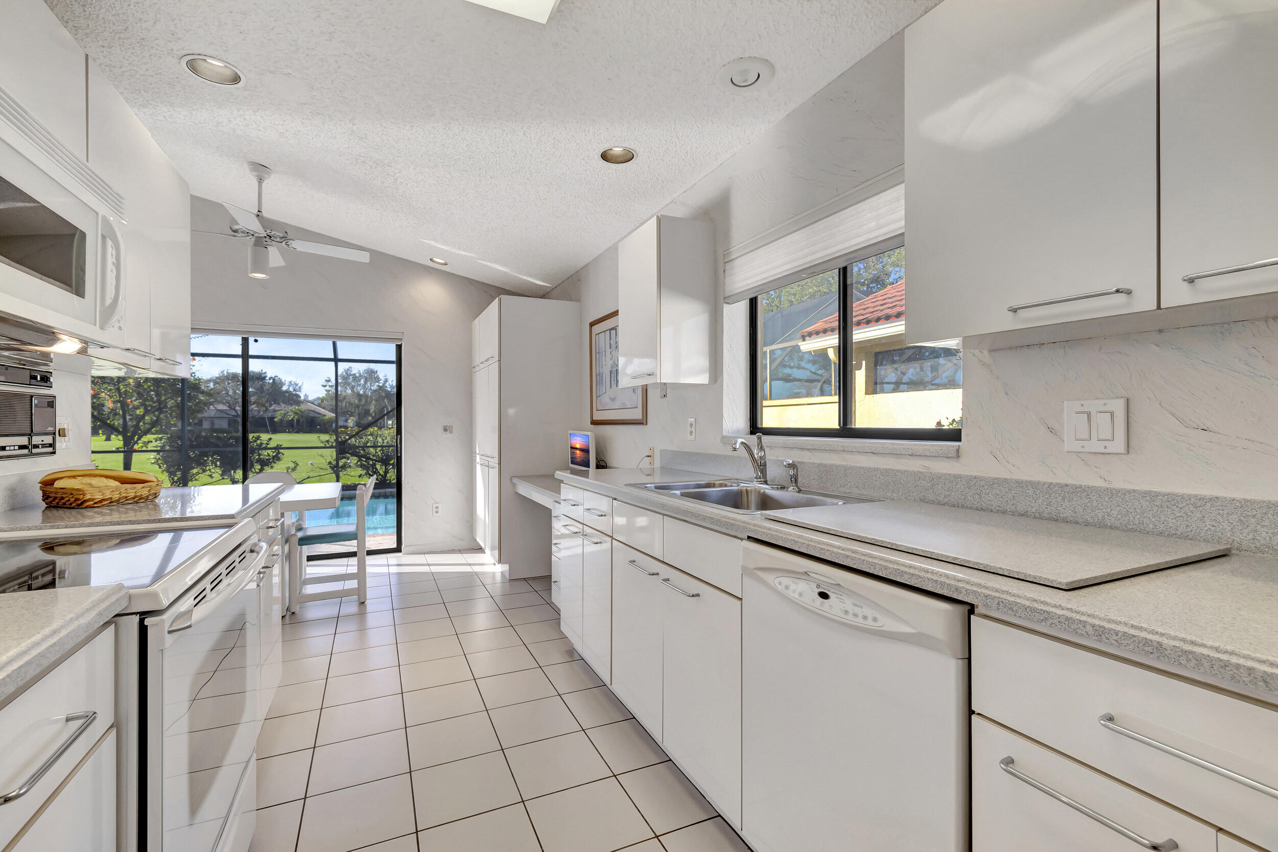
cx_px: 639
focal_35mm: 15
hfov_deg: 100.4
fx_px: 532
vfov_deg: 77.3
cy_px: 426
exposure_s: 1/25
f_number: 8
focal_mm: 10
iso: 500
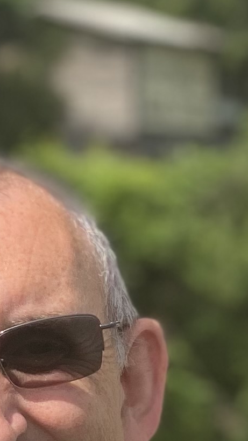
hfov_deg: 4.4
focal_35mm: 279
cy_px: 390
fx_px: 3260
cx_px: 83
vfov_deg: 7.7
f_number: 2
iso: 20
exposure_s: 1/1199
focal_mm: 6
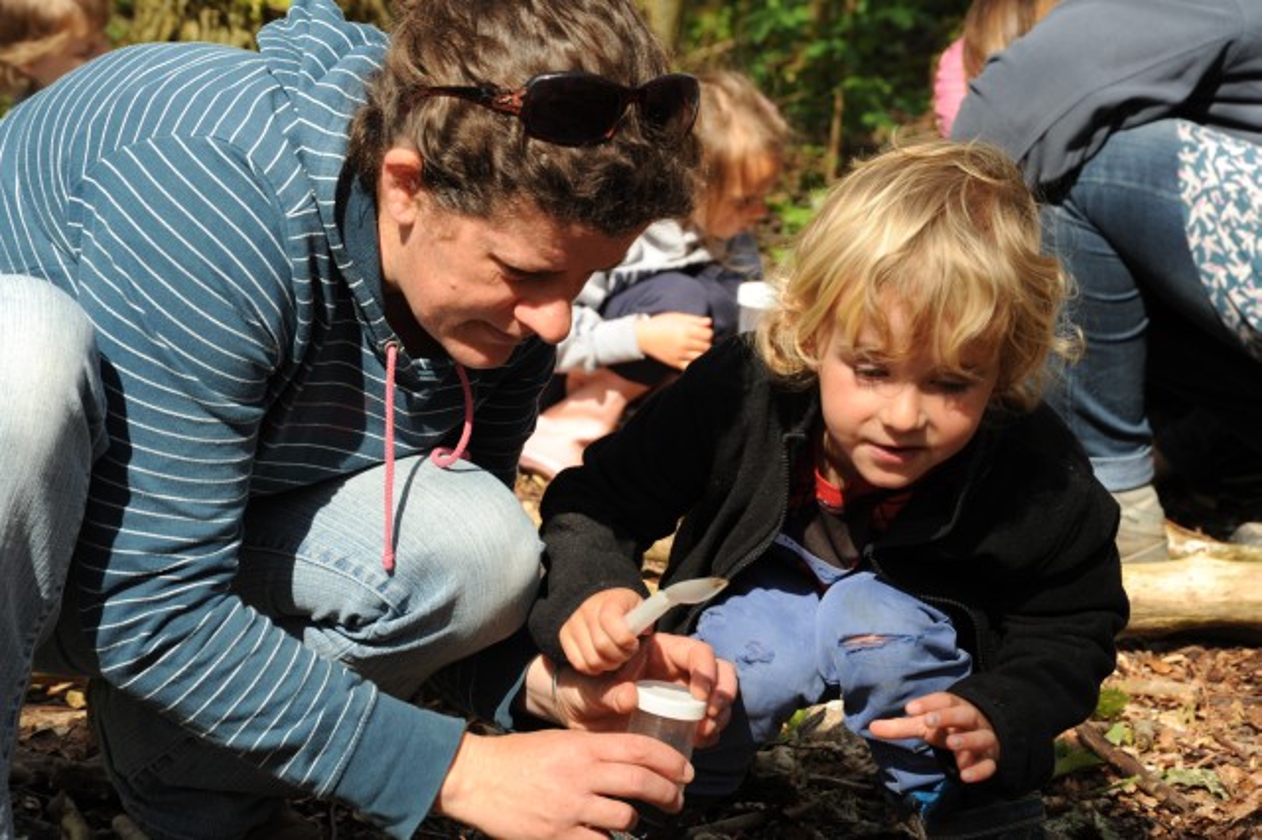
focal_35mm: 100
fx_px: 3504
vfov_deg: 13.7
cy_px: 420
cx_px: 631
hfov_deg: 20.4
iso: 400
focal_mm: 100
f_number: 11
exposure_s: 1/200
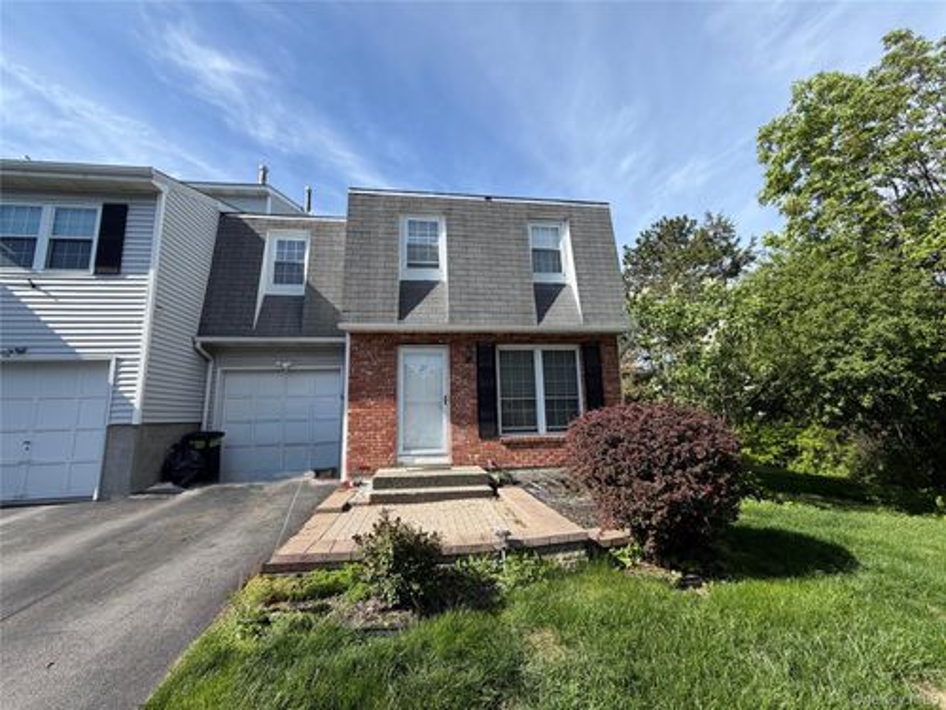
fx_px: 383
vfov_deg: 85.7
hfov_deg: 102.1
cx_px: 473
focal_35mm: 14
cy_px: 355
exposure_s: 1/770
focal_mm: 2.22
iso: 32
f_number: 2.2
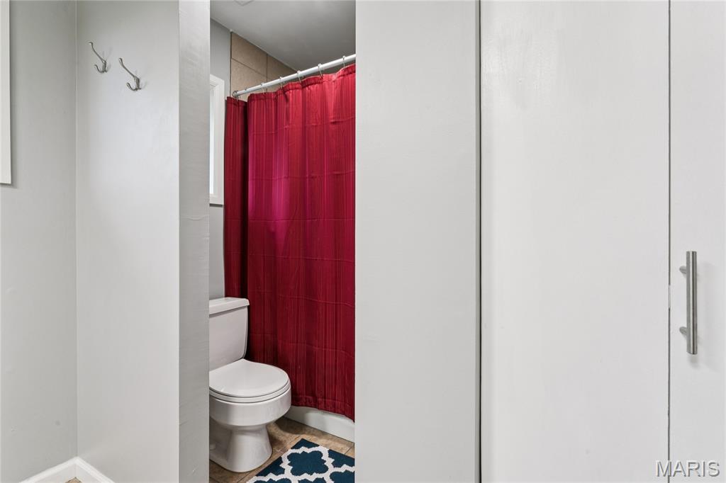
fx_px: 341
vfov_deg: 70.7
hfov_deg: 93.6
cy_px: 242
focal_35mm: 17
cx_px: 363
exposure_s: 1/5
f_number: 13
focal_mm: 16.9
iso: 200
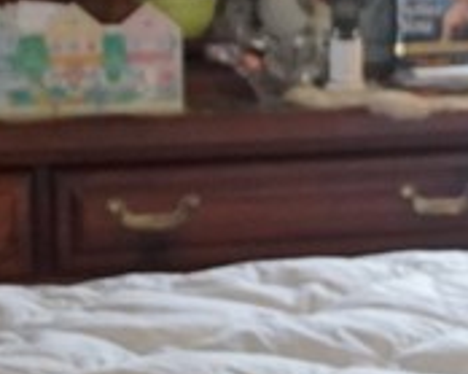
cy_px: 75
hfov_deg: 10.0
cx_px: 769
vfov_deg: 8.3
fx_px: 2560
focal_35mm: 185
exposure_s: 1/160
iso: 2500
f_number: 4
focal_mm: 21
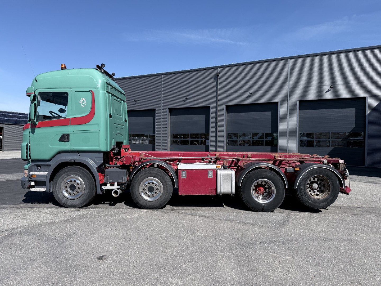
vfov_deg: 56.8
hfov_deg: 71.6
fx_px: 264
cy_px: 143
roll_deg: -0.9
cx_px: 190
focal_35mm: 24
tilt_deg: +1.4
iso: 80
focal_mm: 6.76
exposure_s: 1/3584
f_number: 1.78
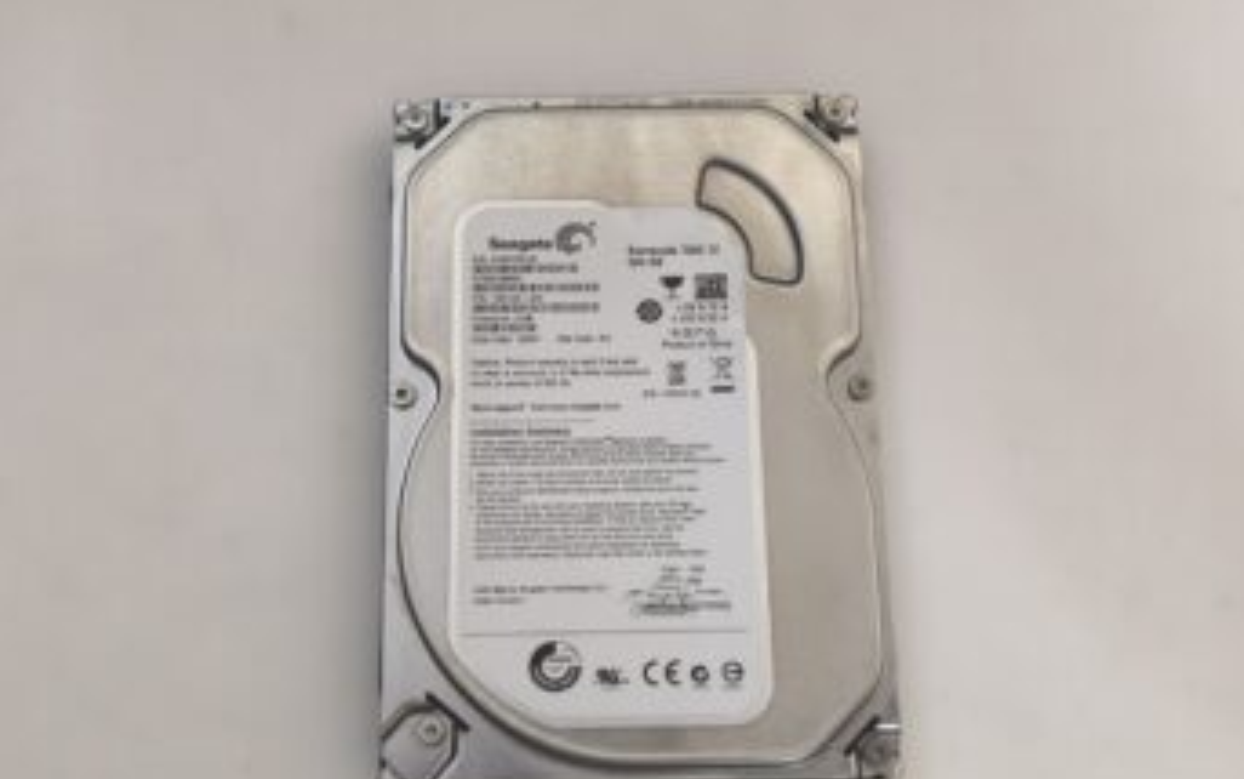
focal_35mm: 38
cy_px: 460
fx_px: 1289
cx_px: 626
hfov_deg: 51.5
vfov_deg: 33.5
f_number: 1.6
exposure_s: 1/100
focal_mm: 6.57
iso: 400
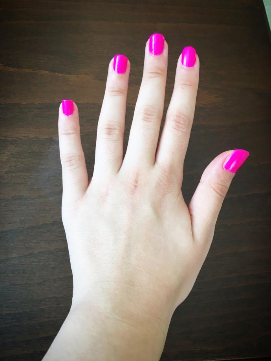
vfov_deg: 61.7
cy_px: 180
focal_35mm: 29
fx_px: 303
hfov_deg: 48.2
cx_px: 136
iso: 80
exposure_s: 1/33
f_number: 2.2
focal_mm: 4.15
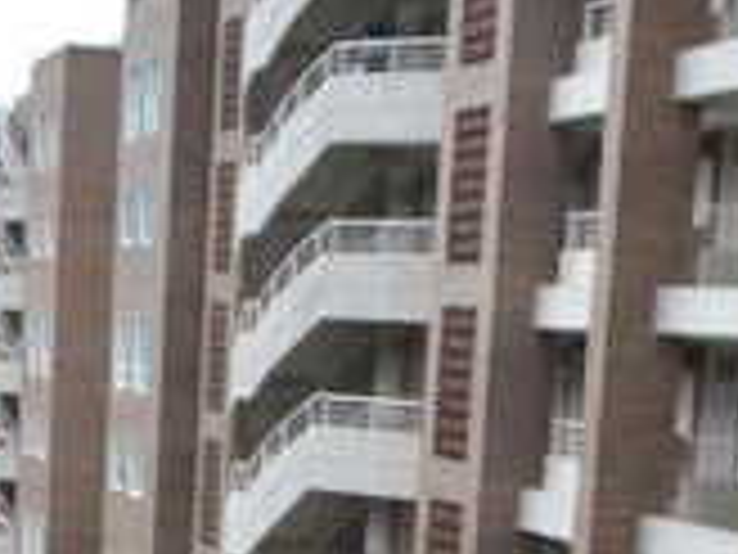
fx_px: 2430
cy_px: 923
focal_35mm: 114
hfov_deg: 17.2
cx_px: 261
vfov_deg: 12.2
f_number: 5.6
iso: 100
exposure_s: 1/125
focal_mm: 18
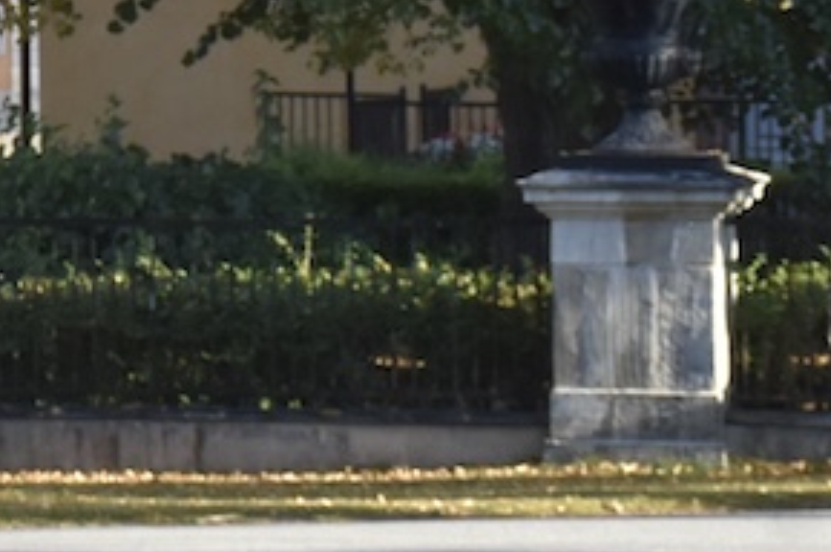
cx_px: -903
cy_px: -490
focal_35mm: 266
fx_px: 6133
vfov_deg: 5.1
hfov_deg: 7.4
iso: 640
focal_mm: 40
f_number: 8
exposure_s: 1/500
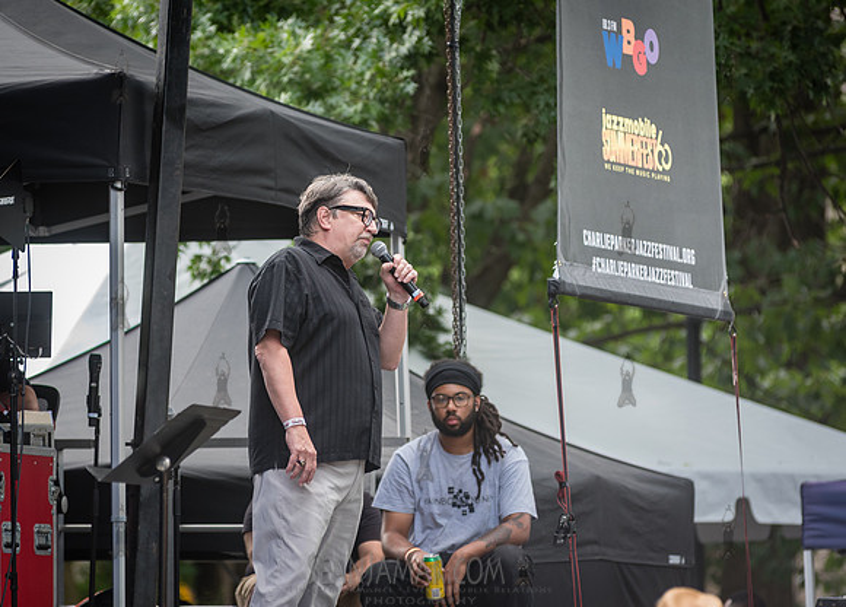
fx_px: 5834
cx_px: 321
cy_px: 270
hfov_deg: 8.3
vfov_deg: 6.0
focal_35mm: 242
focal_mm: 200
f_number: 5
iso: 500
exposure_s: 1/250
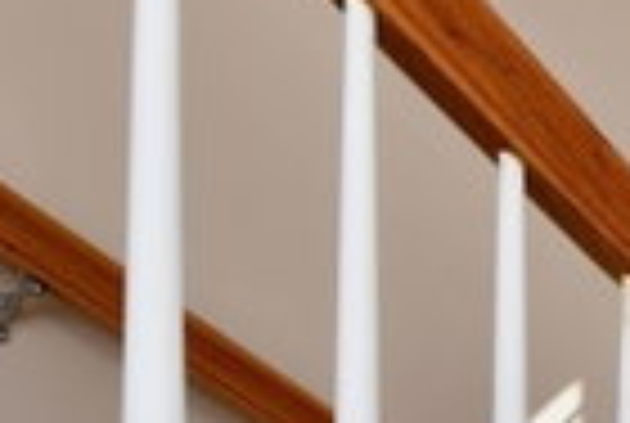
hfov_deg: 23.6
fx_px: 1017
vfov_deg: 23.5
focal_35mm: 58
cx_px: 1042
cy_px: 194
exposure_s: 1/125
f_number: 5.6
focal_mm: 11.5
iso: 180
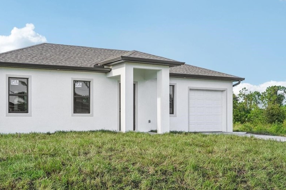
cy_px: 115
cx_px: 104
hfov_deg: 40.0
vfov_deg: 27.4
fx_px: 389
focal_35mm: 49
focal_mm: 35
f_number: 8
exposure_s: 1/400
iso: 400
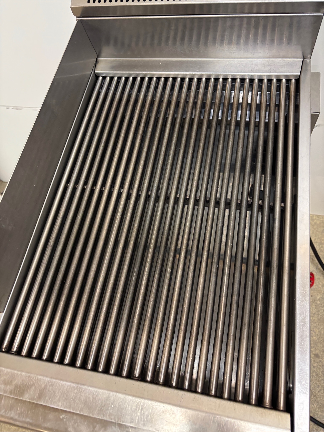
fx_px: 324
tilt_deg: -63.7
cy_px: 216
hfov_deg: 53.1
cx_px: 162
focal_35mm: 26
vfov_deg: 67.3
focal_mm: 5.96
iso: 250
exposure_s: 1/50
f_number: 1.6
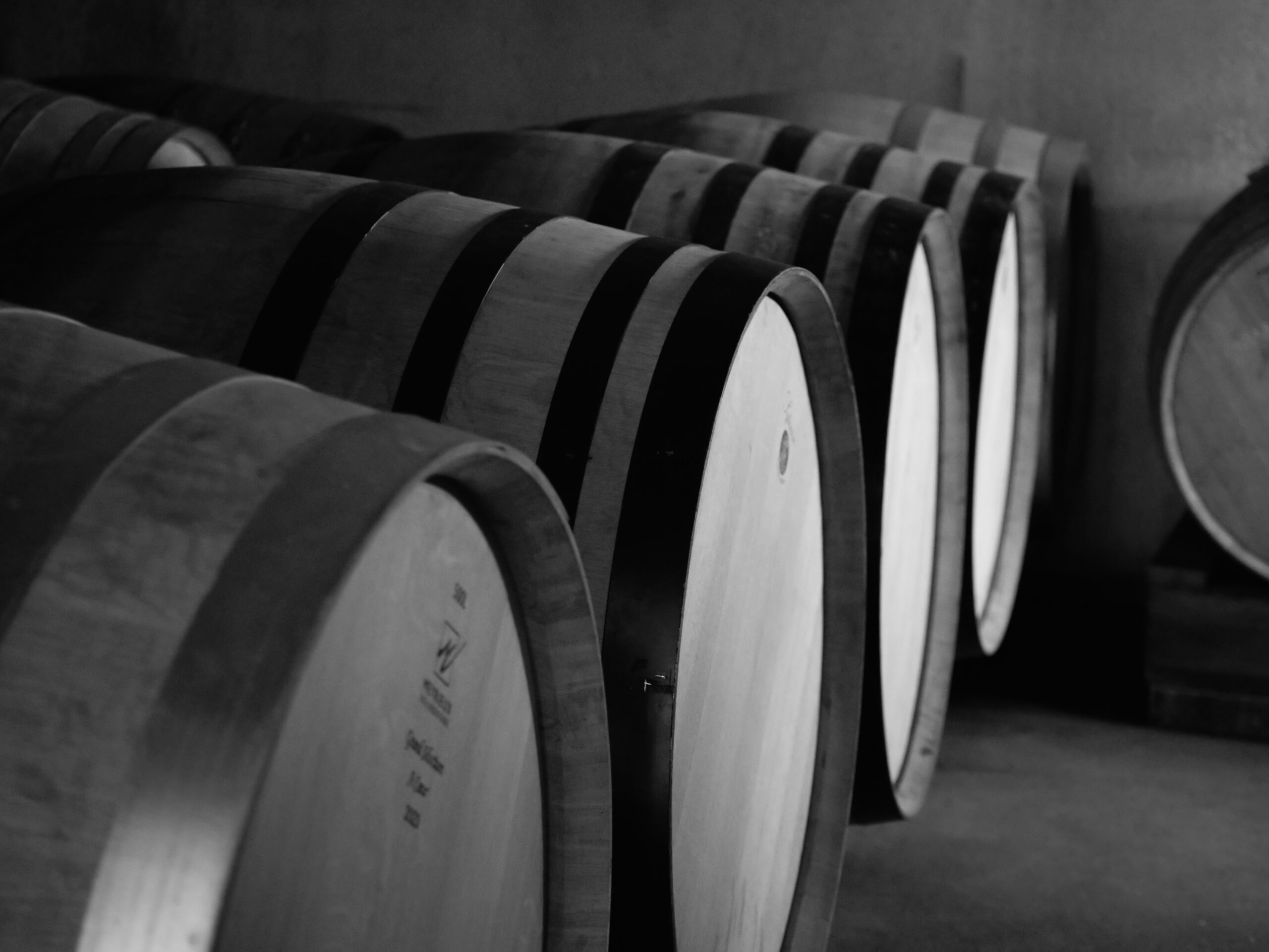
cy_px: 476
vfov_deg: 21.0
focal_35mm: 70
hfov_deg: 27.8
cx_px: 634
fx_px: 2566
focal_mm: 35
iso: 3200
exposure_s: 1/25
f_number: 2.8
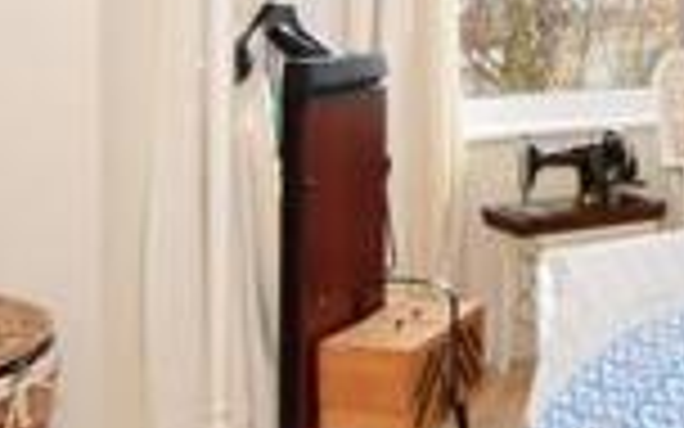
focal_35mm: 66
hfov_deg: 28.3
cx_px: 752
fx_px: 1230
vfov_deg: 19.0
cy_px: -29
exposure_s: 1/160
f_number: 6.3
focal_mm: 10
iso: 200
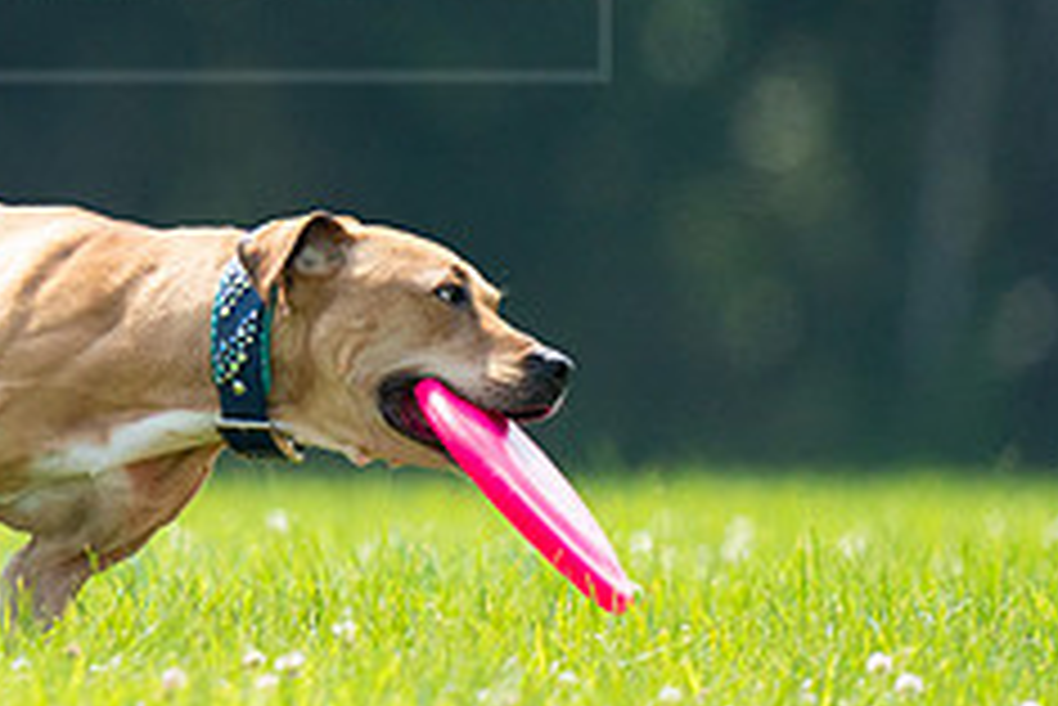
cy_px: 11
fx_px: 43491
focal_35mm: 1479
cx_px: -131
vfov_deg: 0.9
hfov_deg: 1.4
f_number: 6.3
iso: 2500
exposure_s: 1/4000
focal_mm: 600
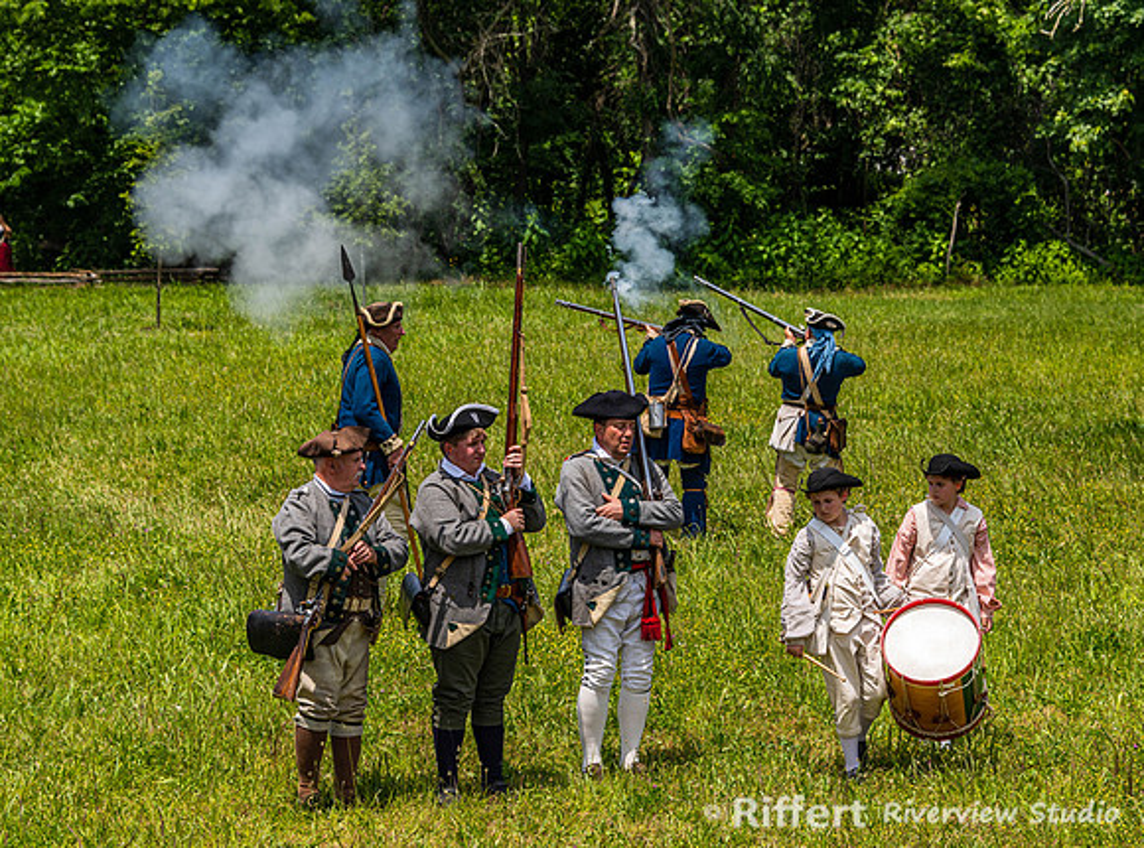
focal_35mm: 135
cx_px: 600
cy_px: 531
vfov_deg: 10.9
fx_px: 4428
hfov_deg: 14.7
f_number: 8
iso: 80
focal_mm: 100
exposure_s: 1/200
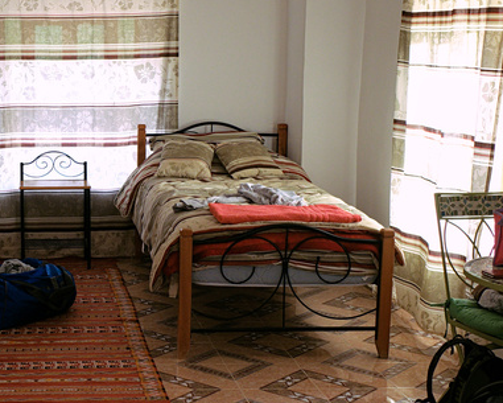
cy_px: 206
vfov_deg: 22.2
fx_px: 1027
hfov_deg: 26.6
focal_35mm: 69
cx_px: 49
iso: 1600
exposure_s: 1/26
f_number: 4
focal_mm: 23
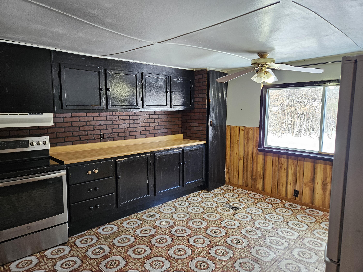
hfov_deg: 73.9
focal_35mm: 23
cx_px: 182
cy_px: 136
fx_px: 241
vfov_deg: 58.9
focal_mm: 5.4
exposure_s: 1/120
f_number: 1.8
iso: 320
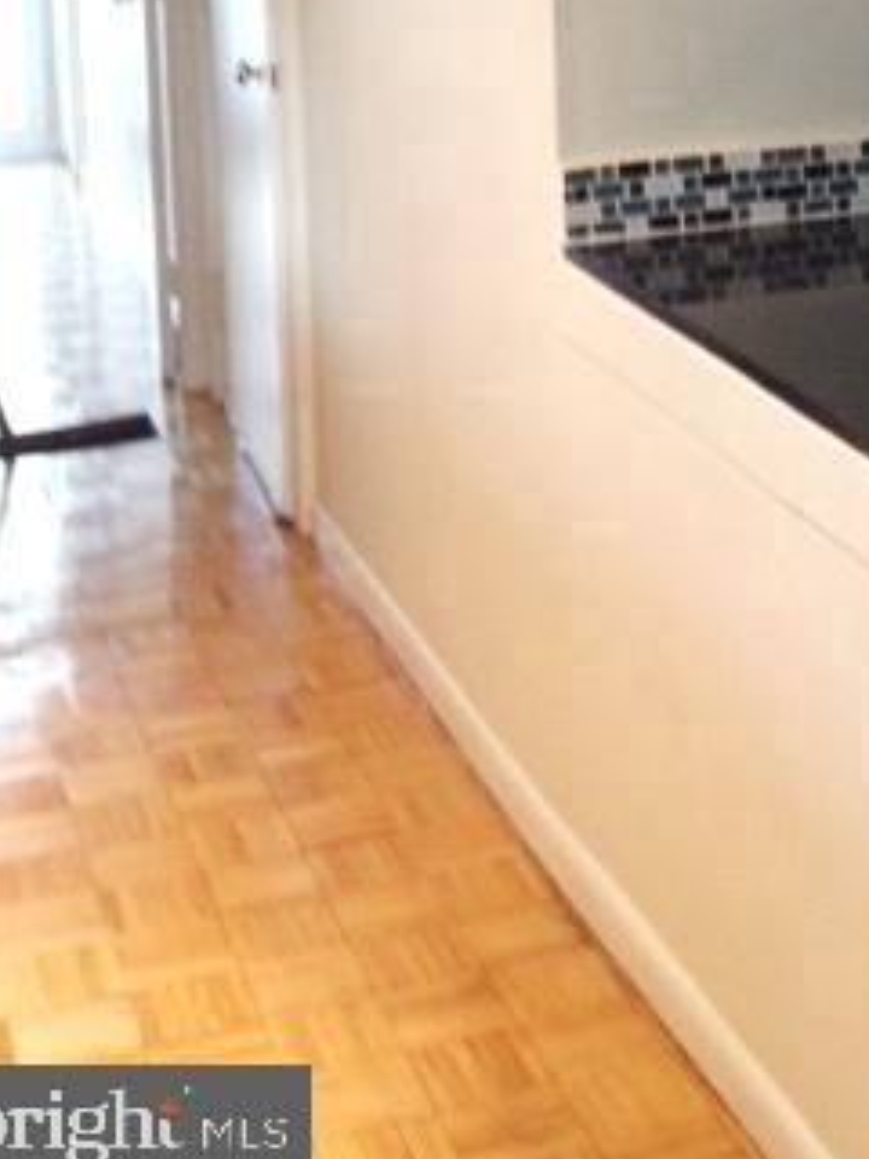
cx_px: 804
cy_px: 29
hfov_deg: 20.5
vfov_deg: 26.4
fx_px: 2343
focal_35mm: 70
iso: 200
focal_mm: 4.28
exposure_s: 1/20
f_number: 2.4
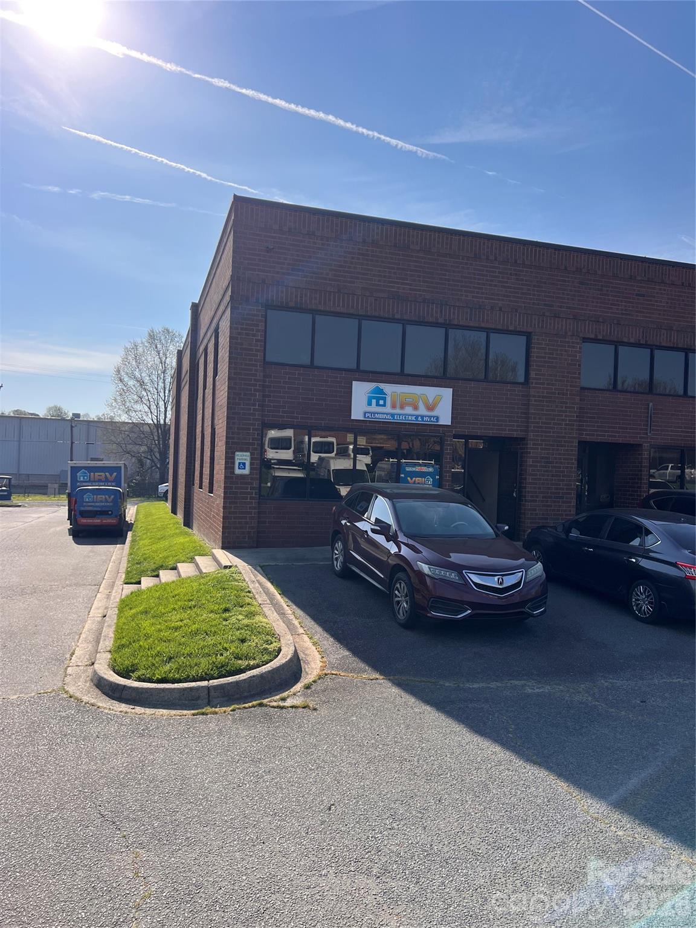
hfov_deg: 53.1
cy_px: 464
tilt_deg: +0.3
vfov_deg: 67.3
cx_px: 348
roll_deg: -2.8
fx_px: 697
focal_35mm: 26
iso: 50
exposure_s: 1/5882
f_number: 1.5
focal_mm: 5.7
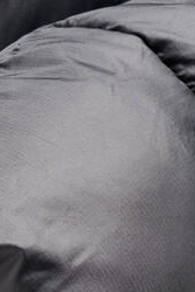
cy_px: 207
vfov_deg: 5.0
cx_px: -217
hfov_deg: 3.3
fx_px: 3310
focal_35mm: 408
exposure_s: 1/160
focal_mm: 85
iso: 250
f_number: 16
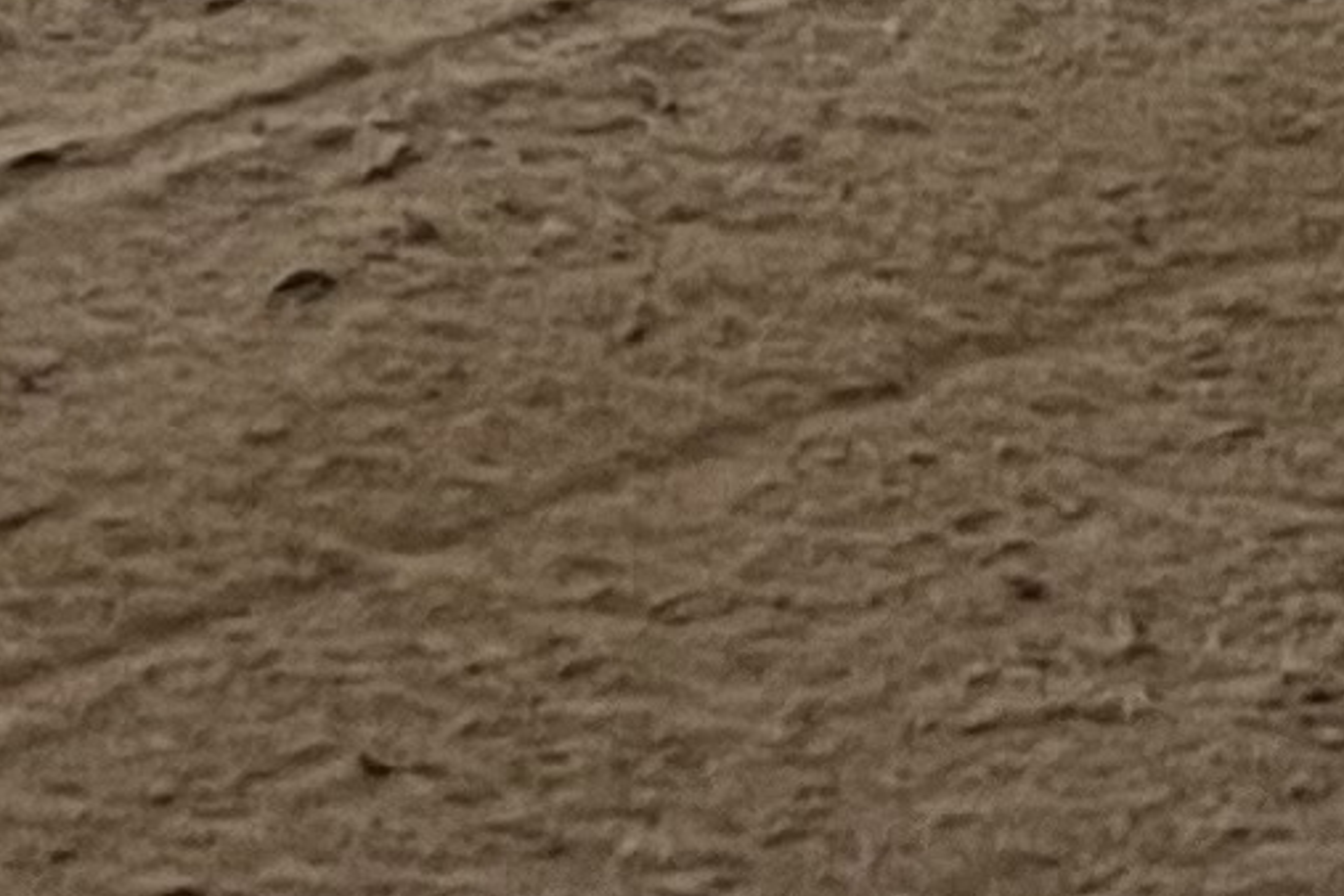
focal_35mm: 215
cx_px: 2627
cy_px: -1333
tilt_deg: -11.4
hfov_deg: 9.0
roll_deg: -1.5
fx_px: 8026
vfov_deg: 6.1
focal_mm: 5.7
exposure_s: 1/60
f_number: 1.5
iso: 125
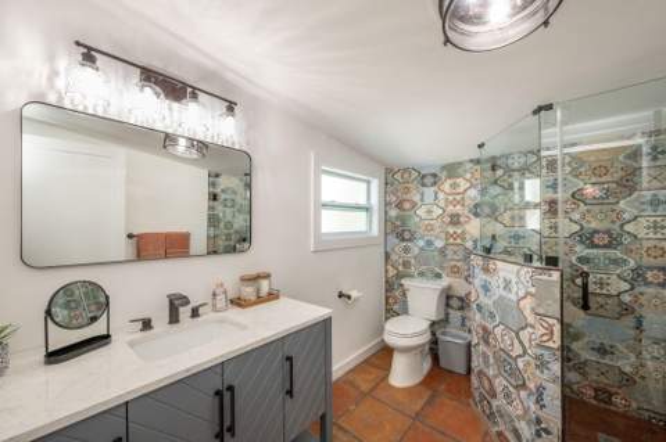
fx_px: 259
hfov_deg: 104.3
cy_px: 221
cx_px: 333
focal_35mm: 14
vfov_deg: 81.1
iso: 1000
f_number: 8
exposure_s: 1/80
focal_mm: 14
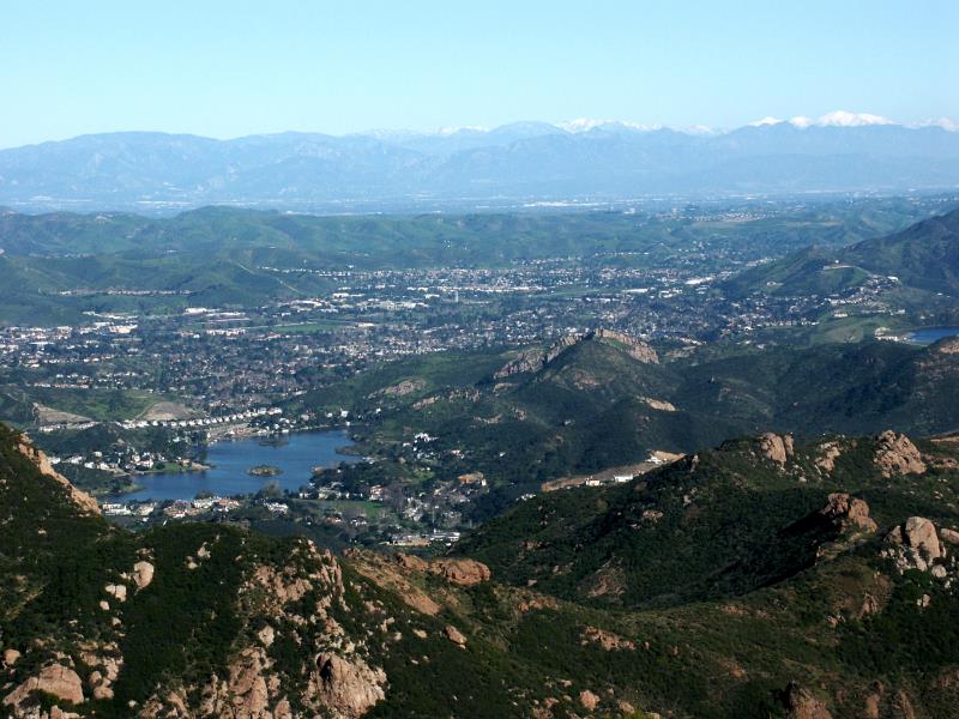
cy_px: 360
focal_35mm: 114
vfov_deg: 13.0
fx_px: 3158
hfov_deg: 17.3
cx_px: 480
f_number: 6.7
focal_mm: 28.25
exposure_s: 1/500
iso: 100
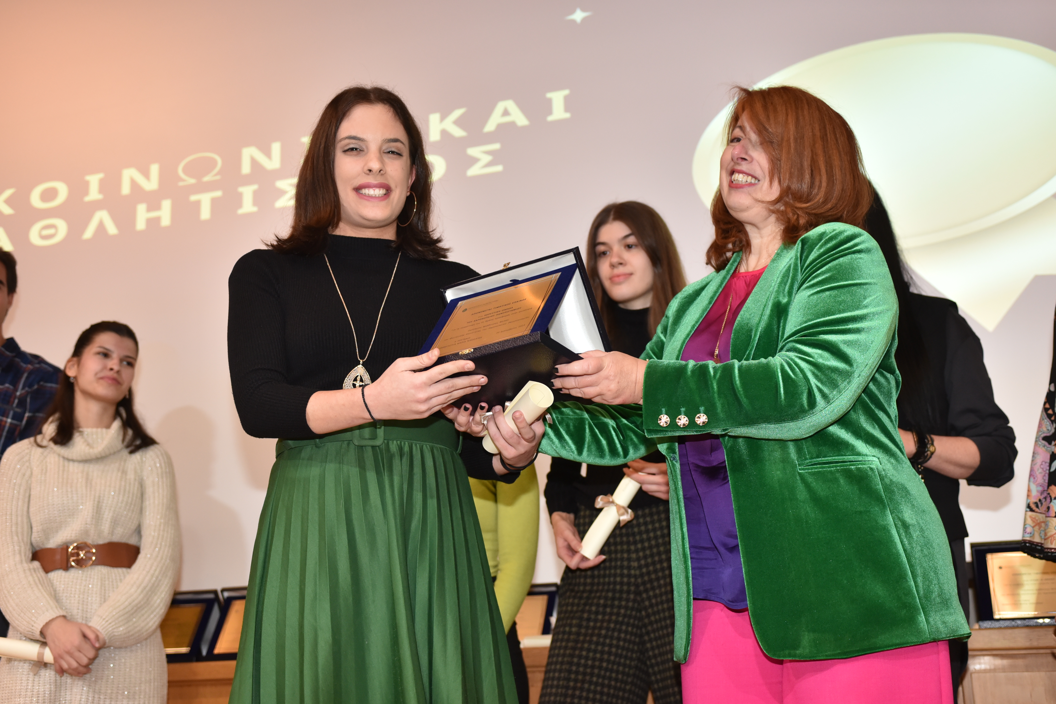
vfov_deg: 28.1
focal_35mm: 48
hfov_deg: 41.1
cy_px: 352
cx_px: 528
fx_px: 1408
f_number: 5.6
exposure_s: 1/125
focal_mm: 48
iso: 1600
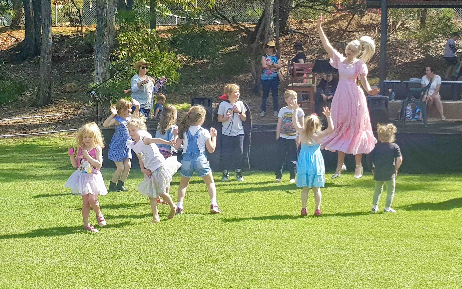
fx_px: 378
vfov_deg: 41.8
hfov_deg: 62.8
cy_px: 144
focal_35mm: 30
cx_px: 246
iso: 40
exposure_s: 1/916
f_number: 1.7
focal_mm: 4.2
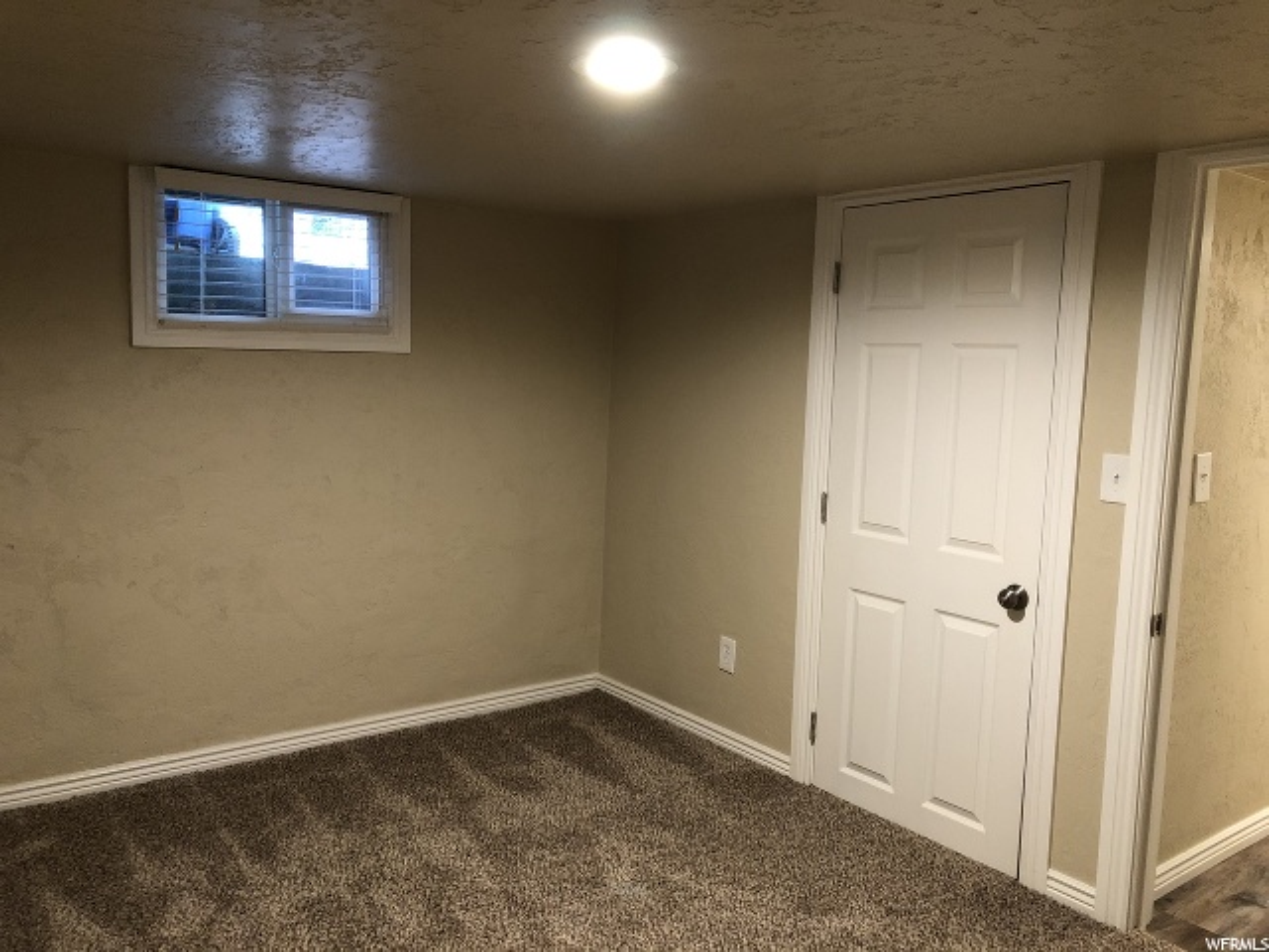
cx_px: 634
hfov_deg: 63.4
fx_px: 1026
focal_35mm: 28
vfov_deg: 49.7
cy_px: 476
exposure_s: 1/15
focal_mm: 3.99
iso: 100
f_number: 1.8
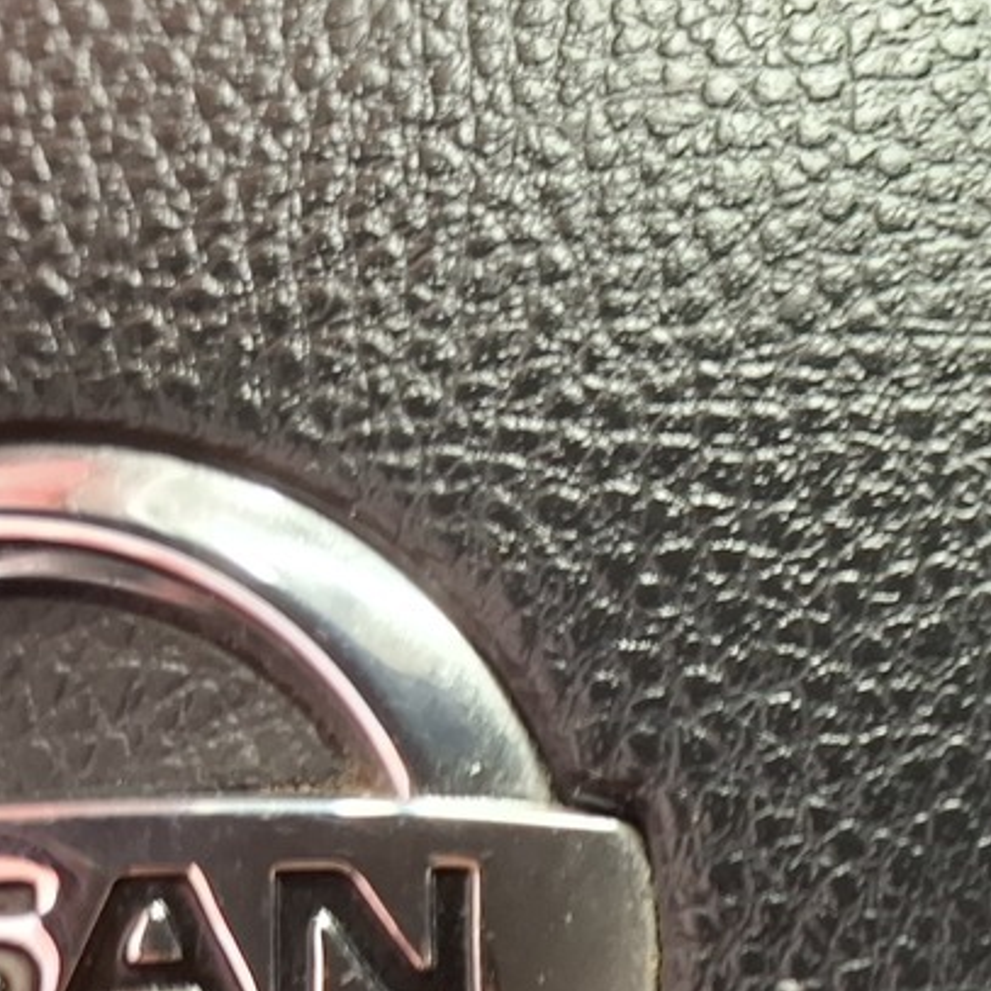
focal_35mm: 72
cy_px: 1264
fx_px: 2332
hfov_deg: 19.7
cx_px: 1617
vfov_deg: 21.8
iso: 400
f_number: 1.8
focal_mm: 5.54
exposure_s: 1/33
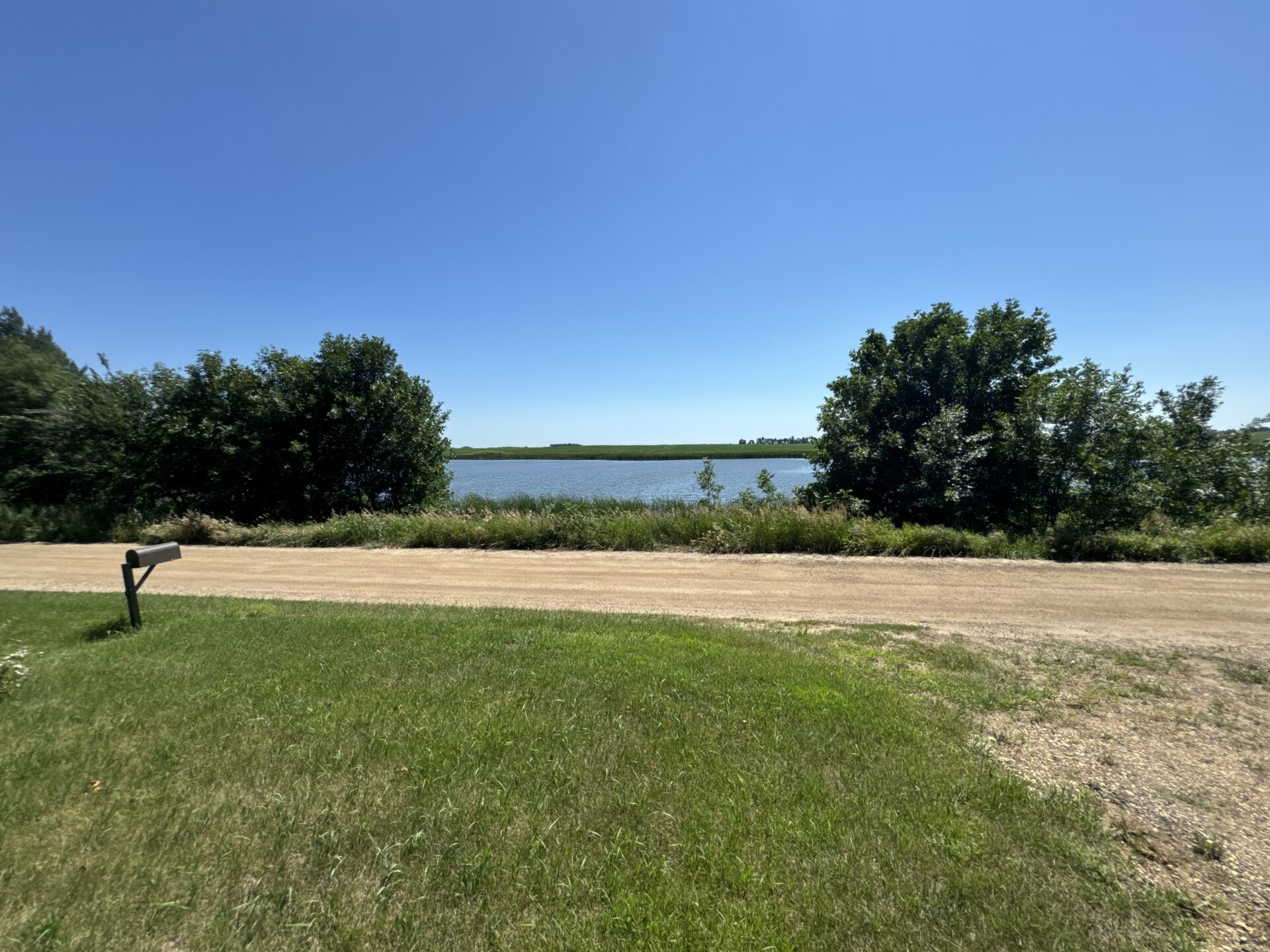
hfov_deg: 102.1
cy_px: 476
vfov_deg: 85.7
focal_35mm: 14
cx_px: 635
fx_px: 514
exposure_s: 1/2494
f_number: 2.2
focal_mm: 2.22
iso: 50
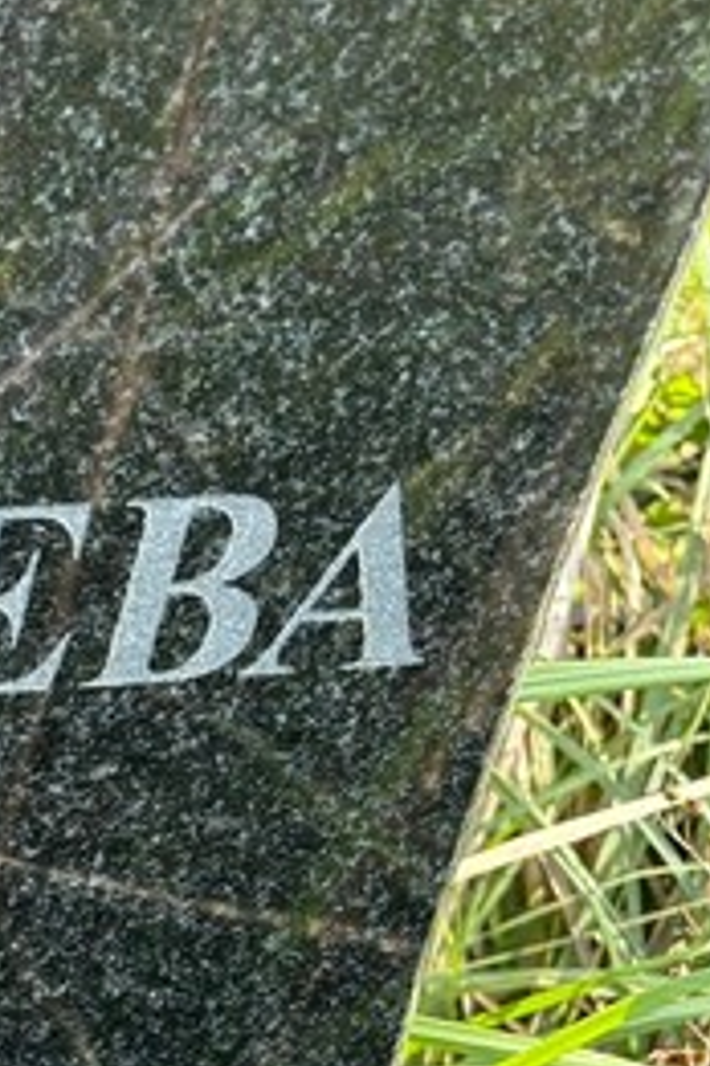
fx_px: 2455
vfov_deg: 23.9
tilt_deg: -42.0
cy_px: 915
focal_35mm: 83
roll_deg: -2.8
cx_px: -820
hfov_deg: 13.5
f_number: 1.6
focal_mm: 5.96
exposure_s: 1/373
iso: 50
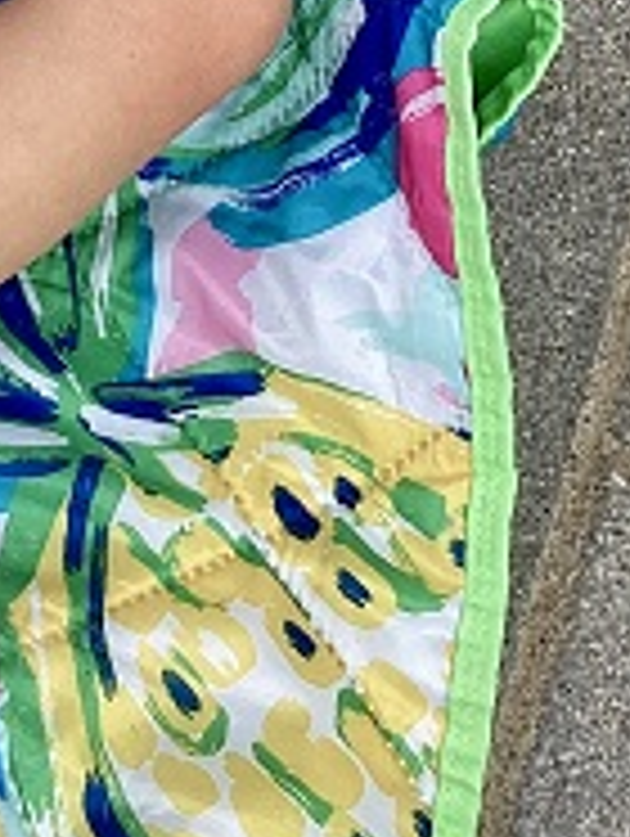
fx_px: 2687
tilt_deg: -46.4
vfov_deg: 15.6
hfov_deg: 12.9
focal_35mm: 111
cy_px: -585
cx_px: -202
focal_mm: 3.3
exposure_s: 1/212
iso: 25
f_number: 2.4
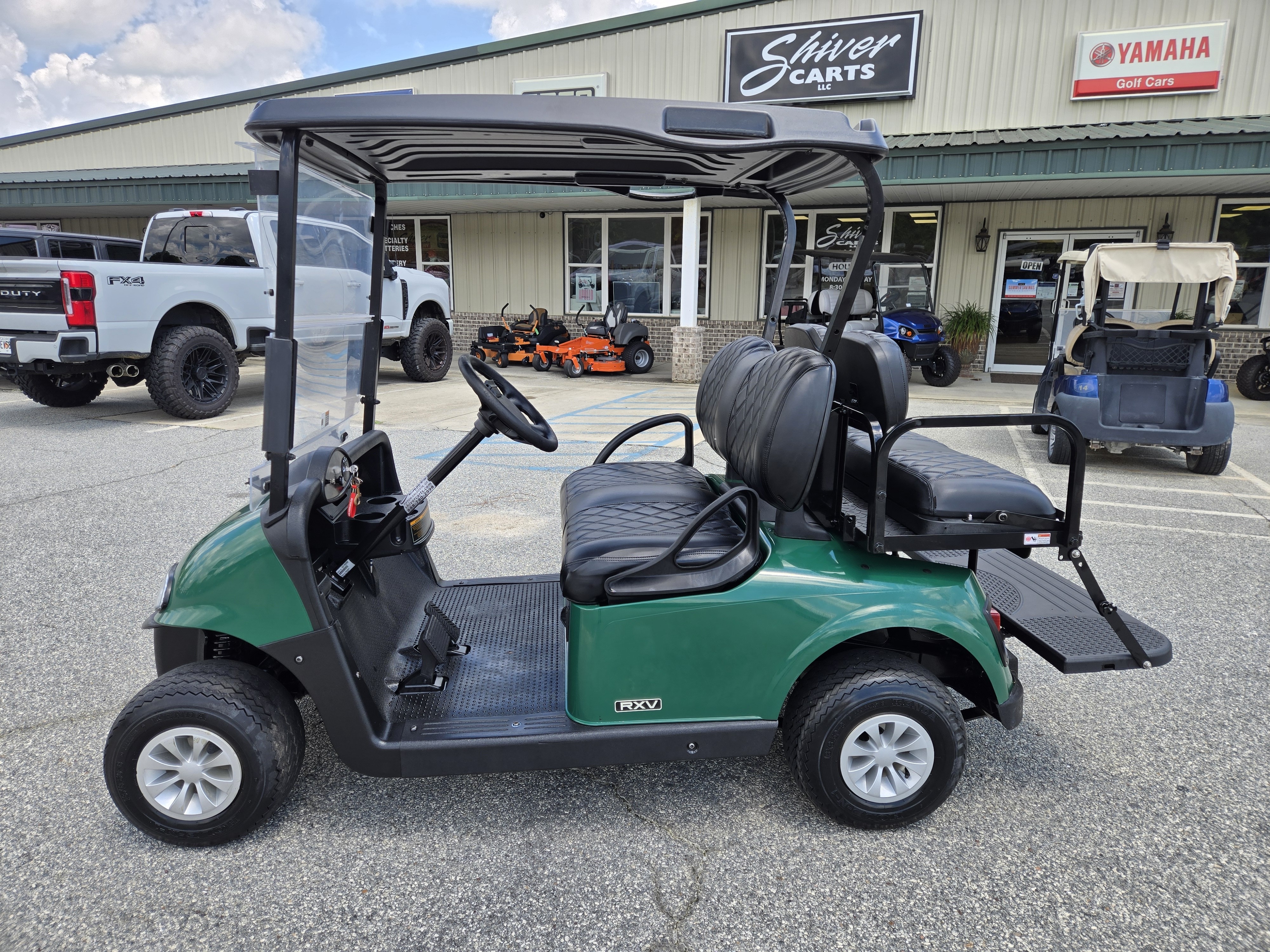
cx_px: 635
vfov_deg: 58.9
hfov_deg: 73.9
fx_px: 844
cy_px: 476
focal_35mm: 23
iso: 25
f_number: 1.8
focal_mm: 5.4
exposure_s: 1/868
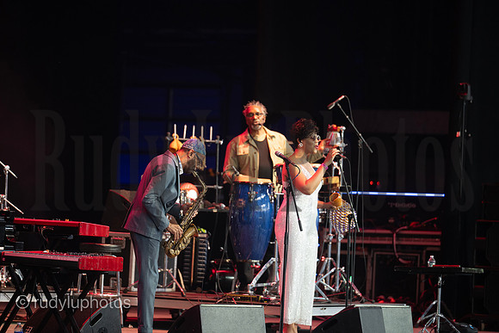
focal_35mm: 200
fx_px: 2773
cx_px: 250
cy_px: 166
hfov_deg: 10.3
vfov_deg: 6.9
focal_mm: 200
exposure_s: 1/320
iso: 1600
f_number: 2.8
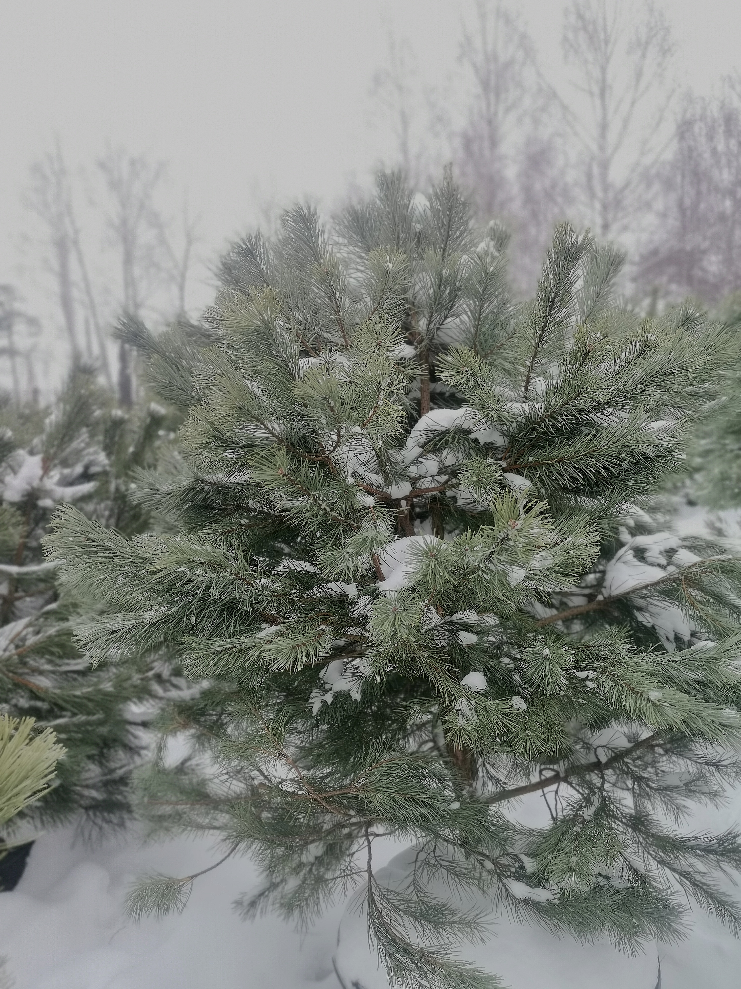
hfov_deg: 48.2
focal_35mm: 29
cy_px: 494
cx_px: 370
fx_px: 828
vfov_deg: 61.7
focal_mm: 4.75
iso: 64
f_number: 5.6
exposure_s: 1/100
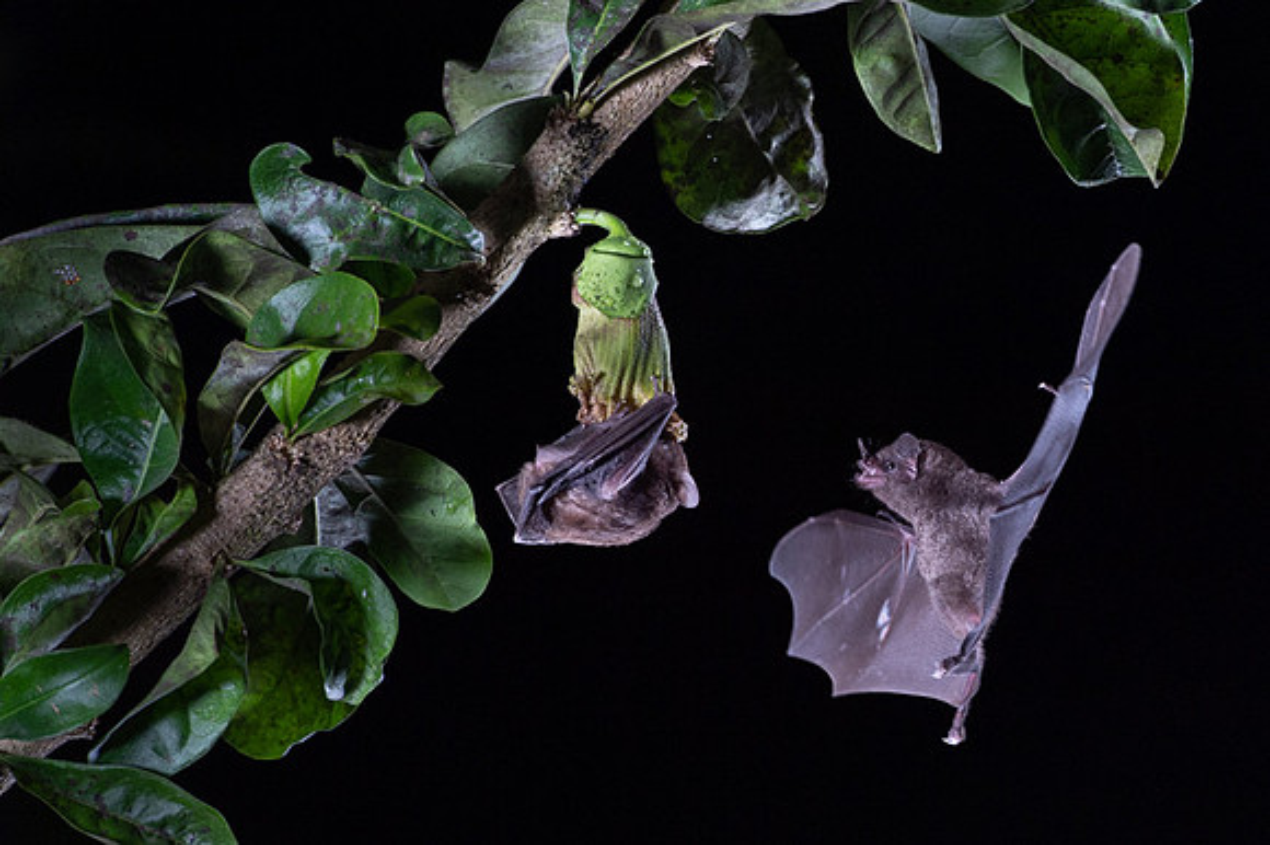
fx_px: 11651
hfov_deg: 6.2
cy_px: 492
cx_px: 1049
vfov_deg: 4.2
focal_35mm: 330
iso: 800
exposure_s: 1/250
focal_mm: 200
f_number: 9
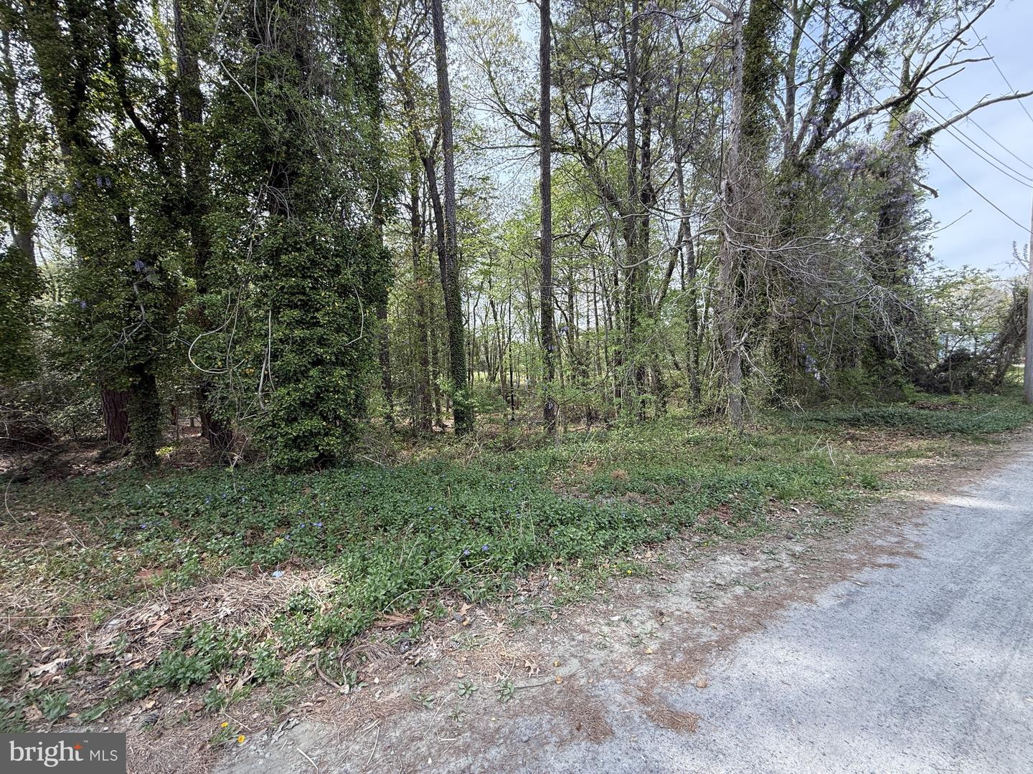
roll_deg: +0.7
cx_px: 516
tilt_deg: -2.9
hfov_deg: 102.1
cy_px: 387
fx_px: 418
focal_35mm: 14
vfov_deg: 85.7
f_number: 2.2
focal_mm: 2.22
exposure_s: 1/303
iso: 50
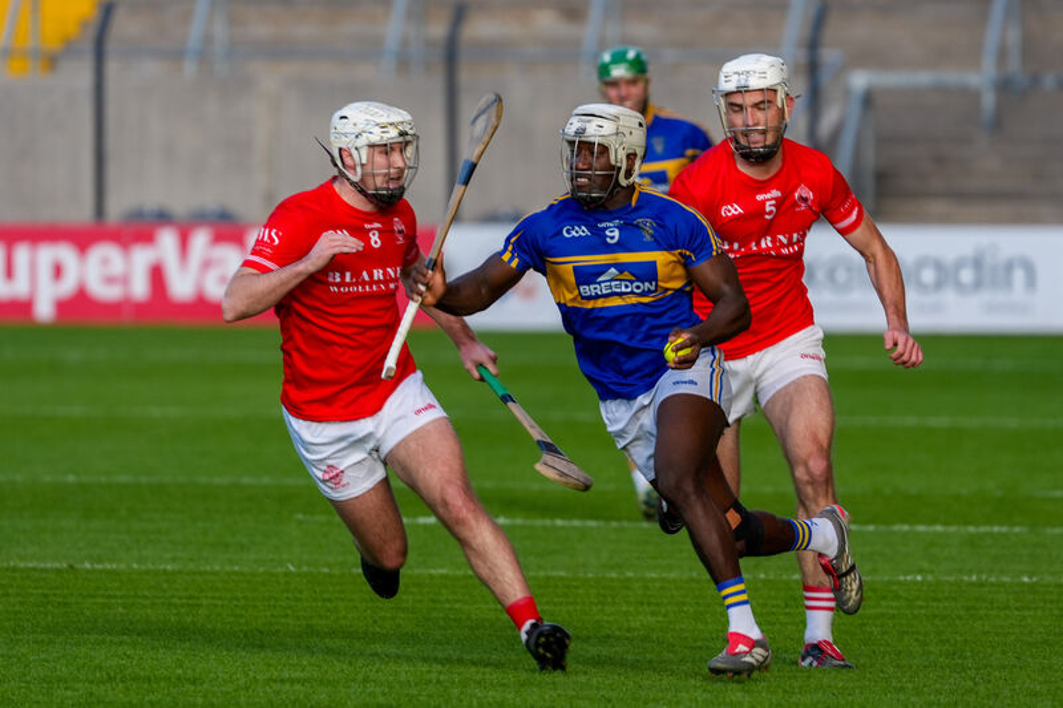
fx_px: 14110
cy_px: 354
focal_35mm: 478
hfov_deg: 4.3
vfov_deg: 2.9
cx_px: 532
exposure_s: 1/640
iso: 500
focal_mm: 478
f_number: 6.3
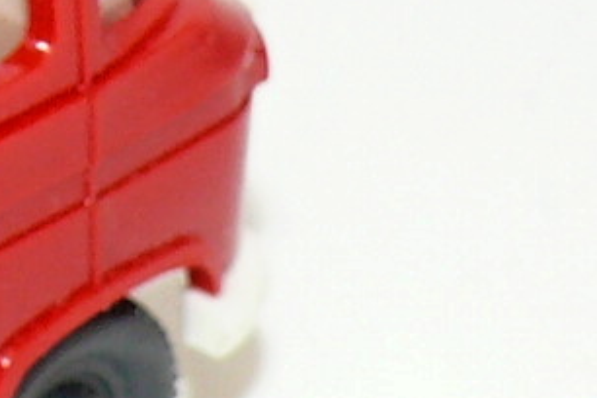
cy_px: 240
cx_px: -714
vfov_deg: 2.3
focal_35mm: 598
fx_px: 9916
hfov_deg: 3.4
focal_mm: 14
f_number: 4
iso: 100
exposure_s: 1/30
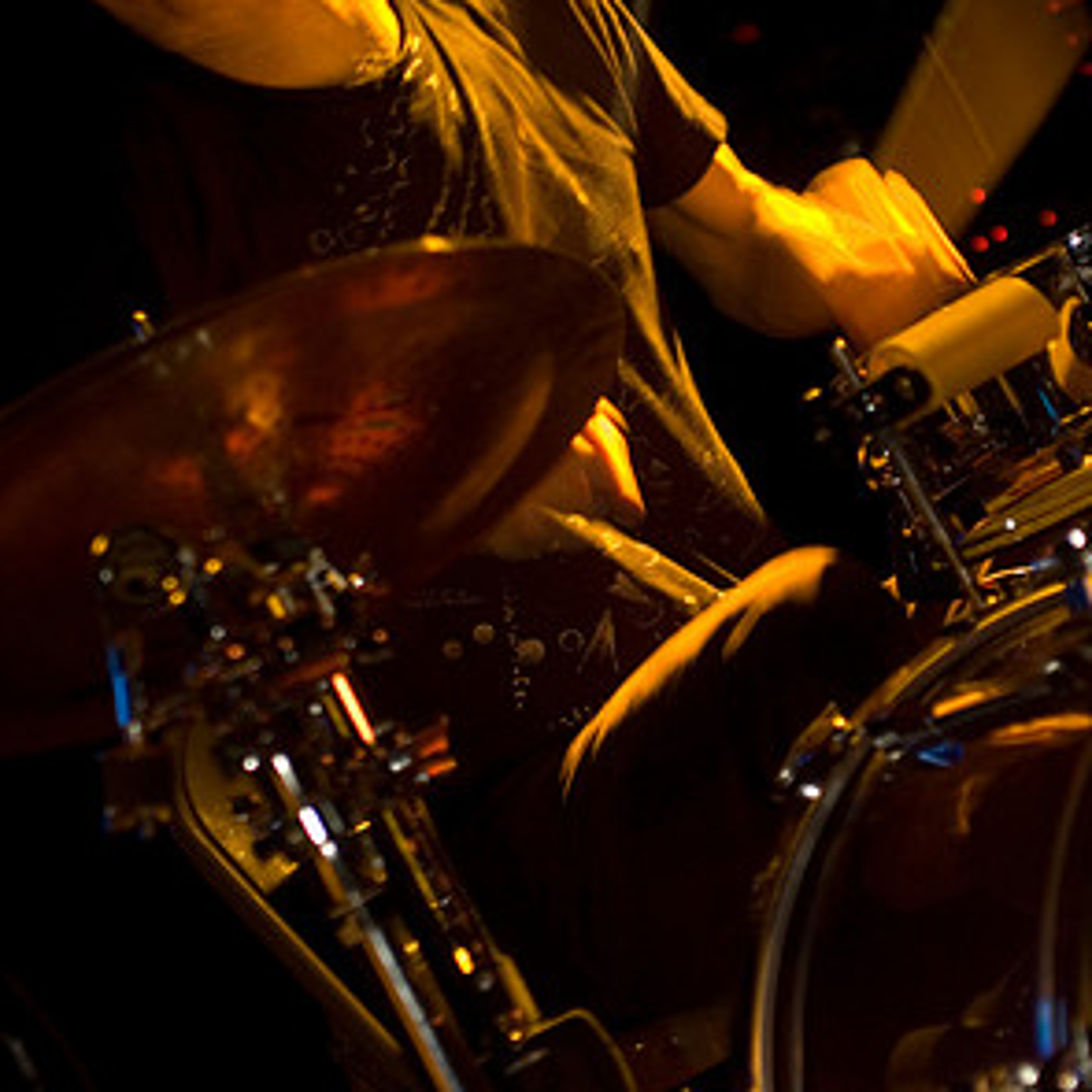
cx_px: 550
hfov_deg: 12.8
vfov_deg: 12.8
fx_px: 4854
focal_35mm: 136
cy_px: 385
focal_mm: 70
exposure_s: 1/40
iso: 800
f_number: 2.8
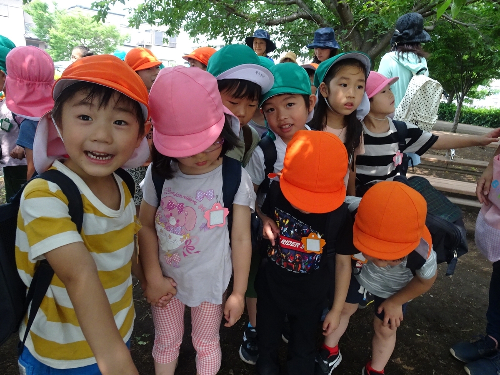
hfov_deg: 71.6
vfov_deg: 56.8
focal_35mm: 24
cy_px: 188
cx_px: 250
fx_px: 347
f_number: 3.5
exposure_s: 1/250
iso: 320
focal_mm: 4.1
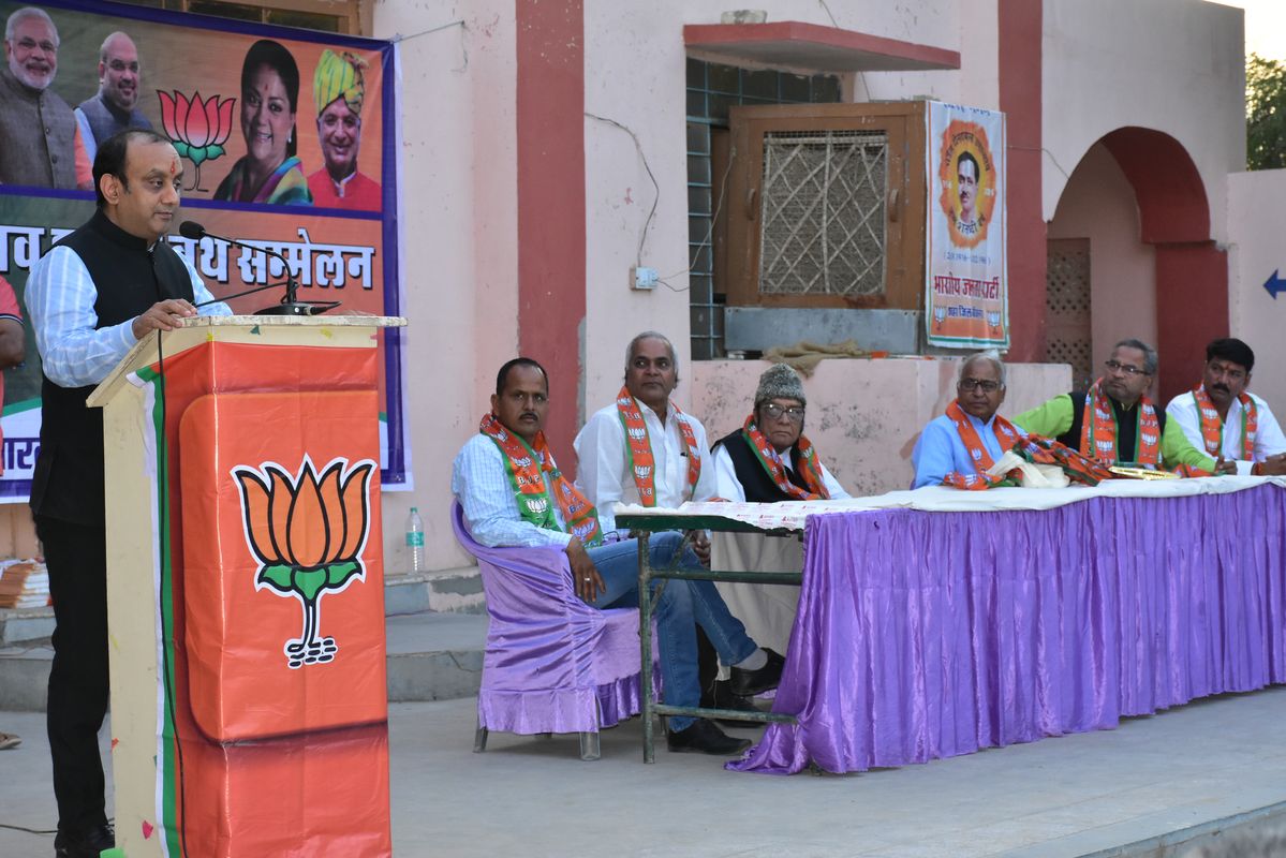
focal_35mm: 84
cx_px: 643
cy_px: 429
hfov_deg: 24.2
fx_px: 3001
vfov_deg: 16.3
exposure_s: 1/250
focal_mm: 56
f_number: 7.1
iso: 1600
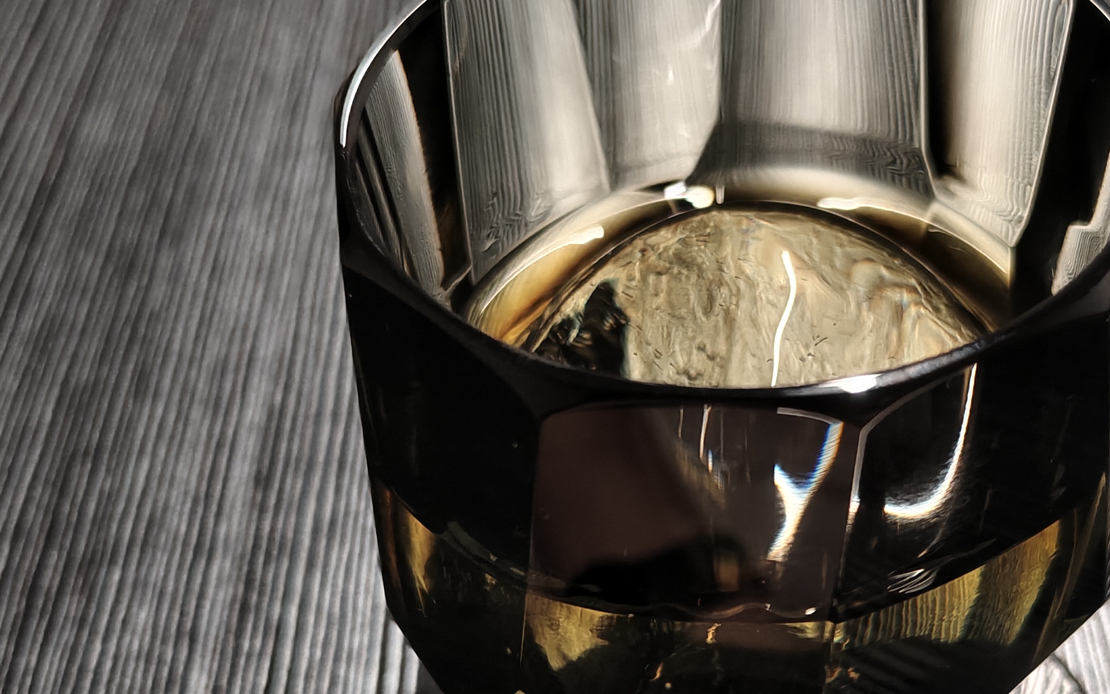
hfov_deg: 42.3
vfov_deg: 26.9
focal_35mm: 47
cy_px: 549
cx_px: 699
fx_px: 1422
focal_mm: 5.56
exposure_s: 1/100
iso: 597
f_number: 1.88
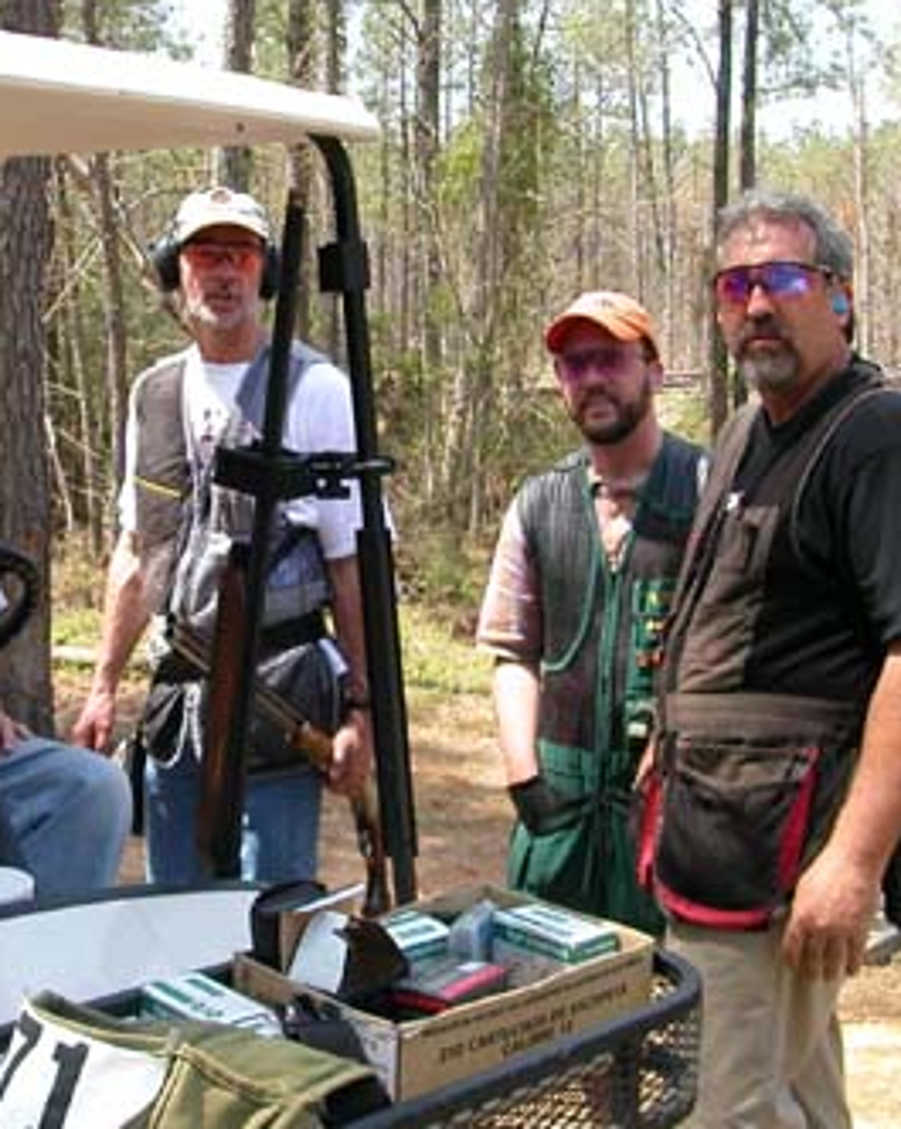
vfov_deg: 38.1
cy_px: 561
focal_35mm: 49
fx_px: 1636
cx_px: 367
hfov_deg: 30.7
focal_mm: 5.6
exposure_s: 1/344
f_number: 2.7
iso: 100
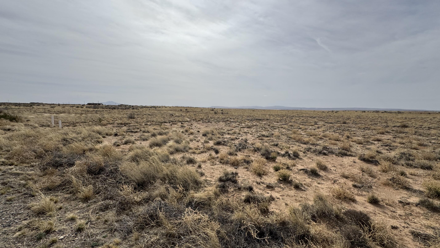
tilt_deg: -5.7
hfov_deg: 99.3
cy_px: 126
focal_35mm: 16
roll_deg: -0.7
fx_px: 187
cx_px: 214
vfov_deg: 67.1
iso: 32
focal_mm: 2.22
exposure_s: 1/4132
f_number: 2.2
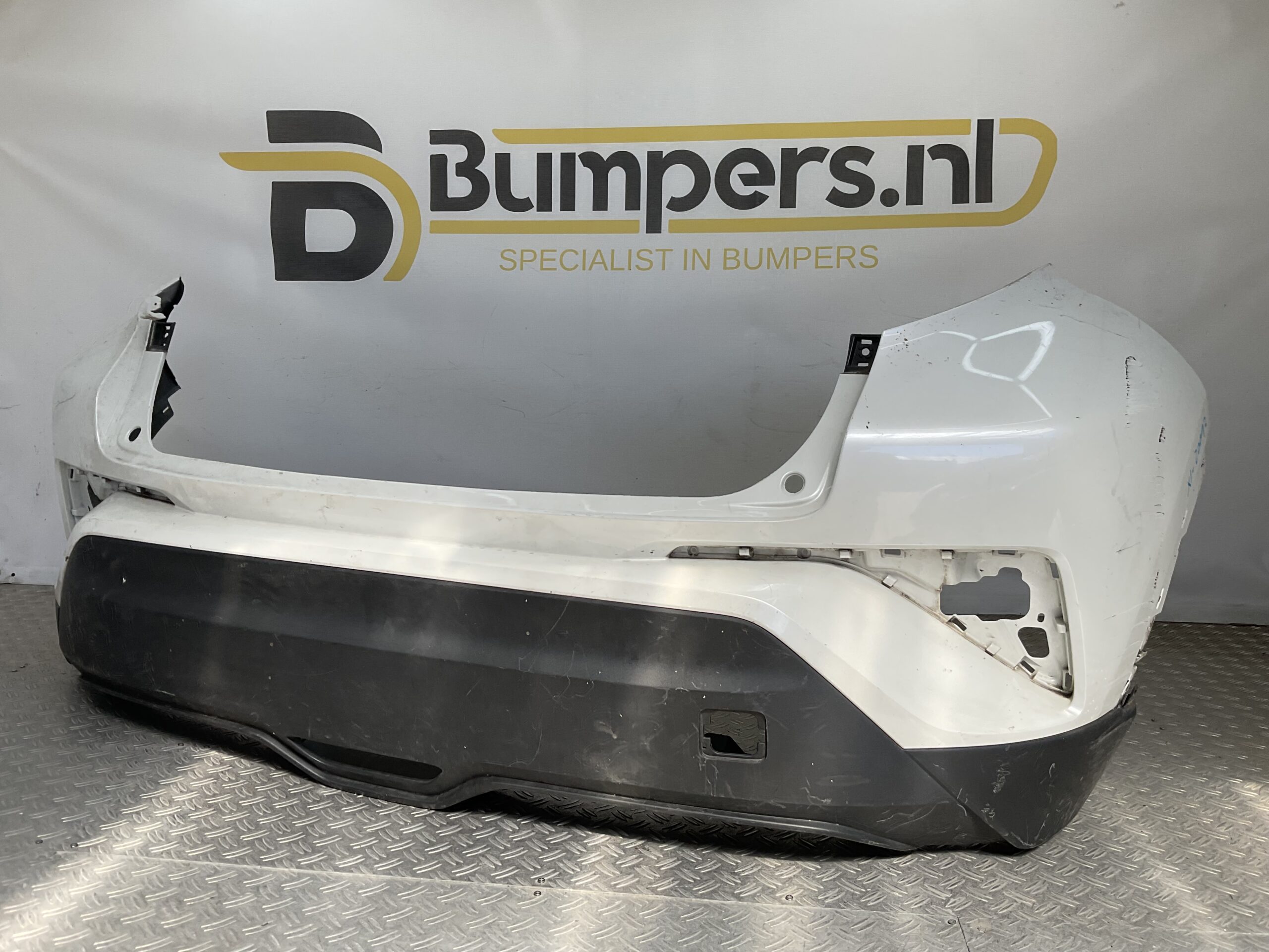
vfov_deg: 48.2
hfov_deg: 61.7
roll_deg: -1.0
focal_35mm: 29
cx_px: 634
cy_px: 476
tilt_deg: -8.2
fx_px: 1063
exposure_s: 1/635
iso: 16
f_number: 1.8
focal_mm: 3
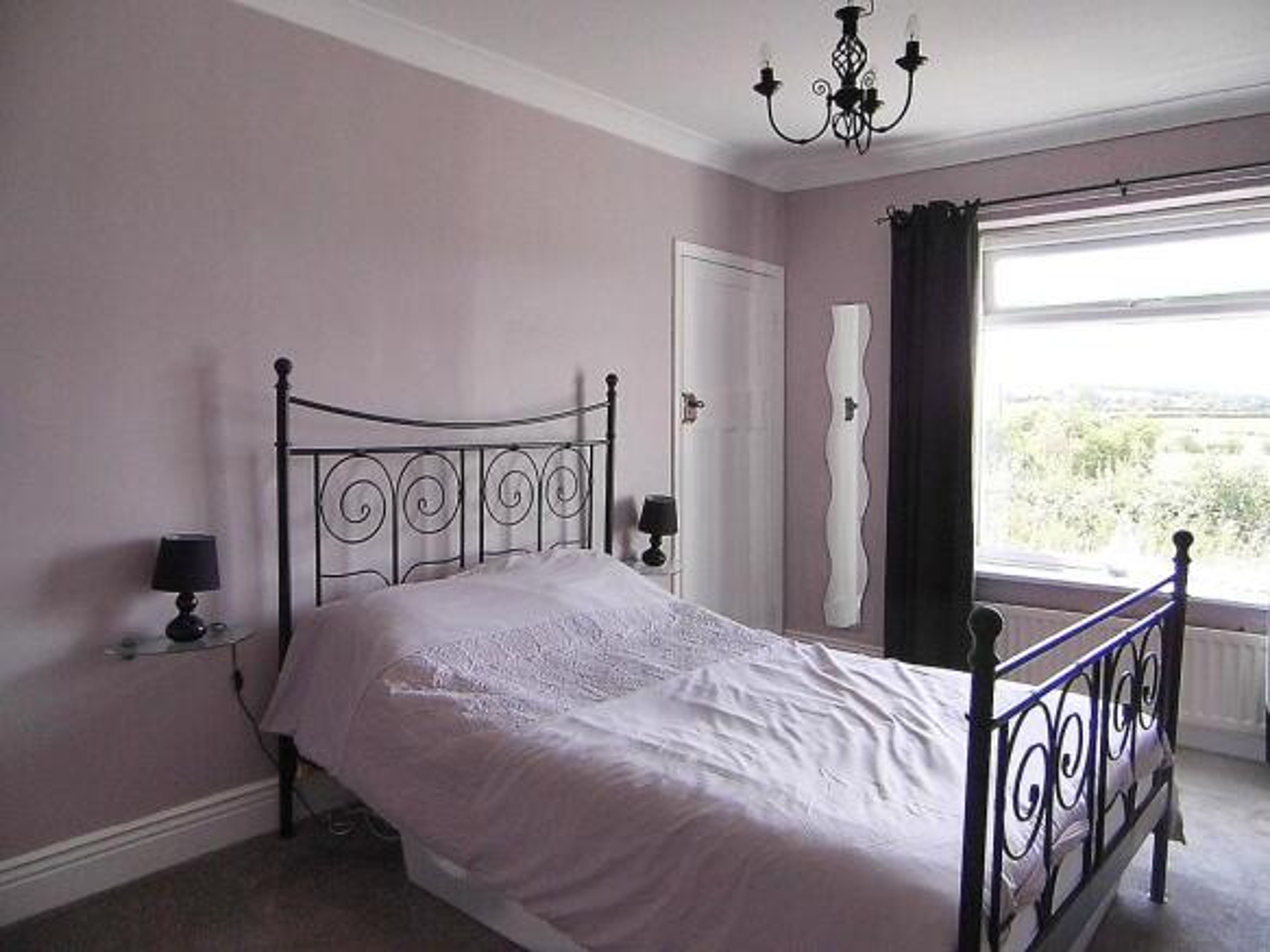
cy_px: 476
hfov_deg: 69.4
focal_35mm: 25
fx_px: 917
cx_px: 635
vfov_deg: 54.9
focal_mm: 4.5
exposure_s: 1/250
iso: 100
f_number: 3
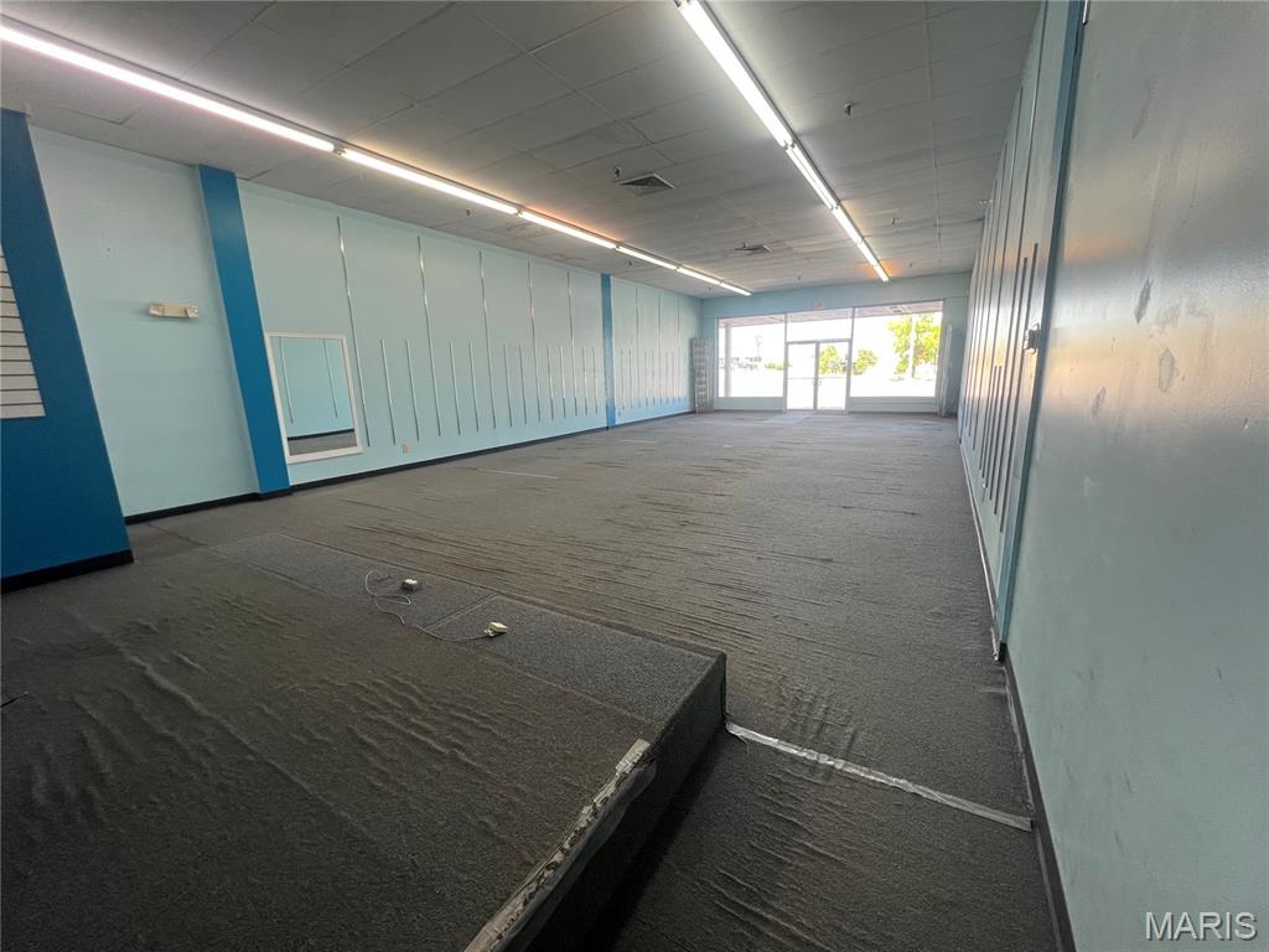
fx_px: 477
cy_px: 476
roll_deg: +2.2
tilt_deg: -12.6
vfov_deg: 89.9
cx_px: 634
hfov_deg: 106.2
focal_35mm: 13
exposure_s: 1/120
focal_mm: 1.57
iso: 80
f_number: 1.8
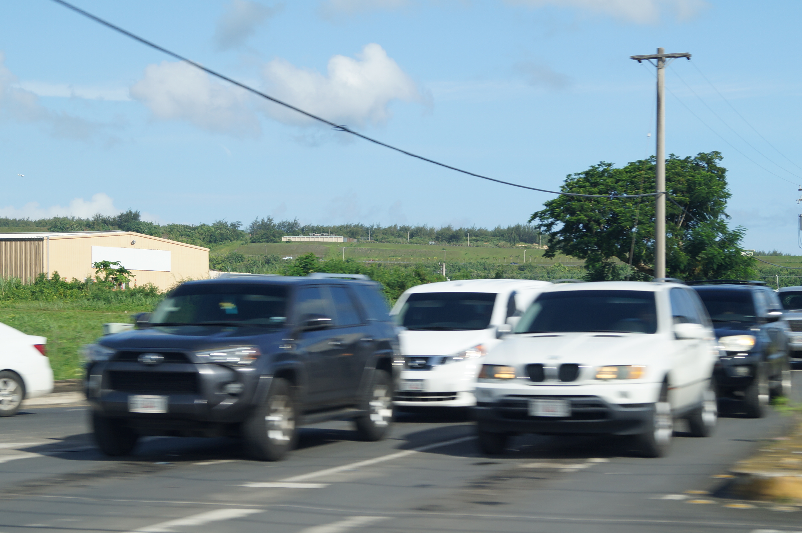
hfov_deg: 29.8
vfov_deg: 20.0
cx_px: 412
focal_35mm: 68
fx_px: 1505
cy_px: 324
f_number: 6.3
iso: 100
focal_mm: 35
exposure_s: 1/100
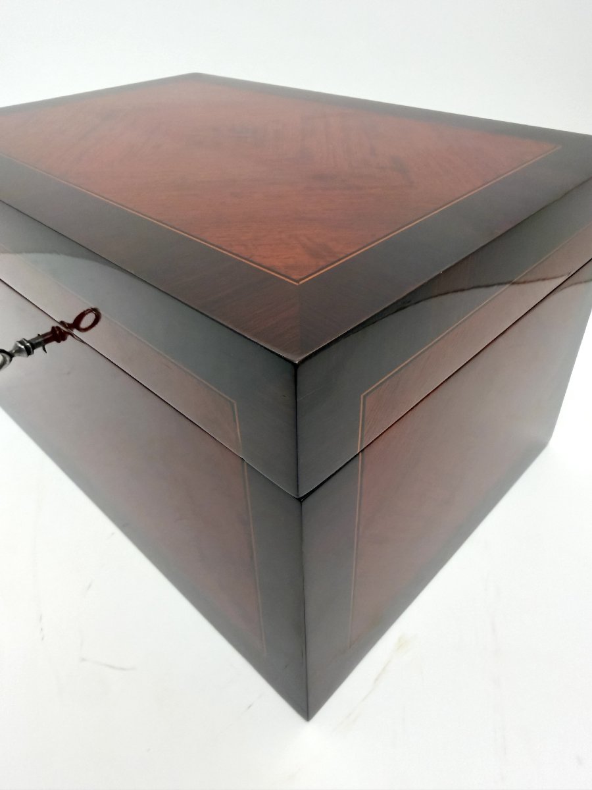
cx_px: 296
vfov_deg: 71.6
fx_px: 547
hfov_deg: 56.8
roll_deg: +1.7
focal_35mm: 24
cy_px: 395
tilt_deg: -34.5
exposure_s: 1/121
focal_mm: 2.22
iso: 250
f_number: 2.2
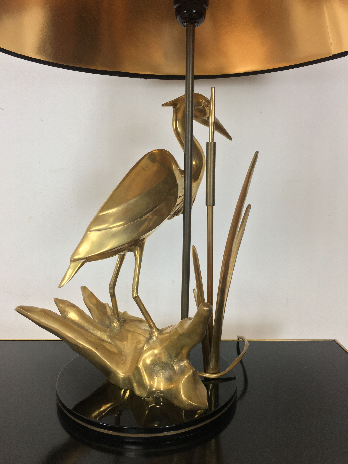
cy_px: 232
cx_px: 174
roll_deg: -0.6
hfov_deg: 48.2
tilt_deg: -8.9
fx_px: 389
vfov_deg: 61.7
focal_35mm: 29
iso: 50
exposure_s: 1/33
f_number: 2.2
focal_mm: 4.15
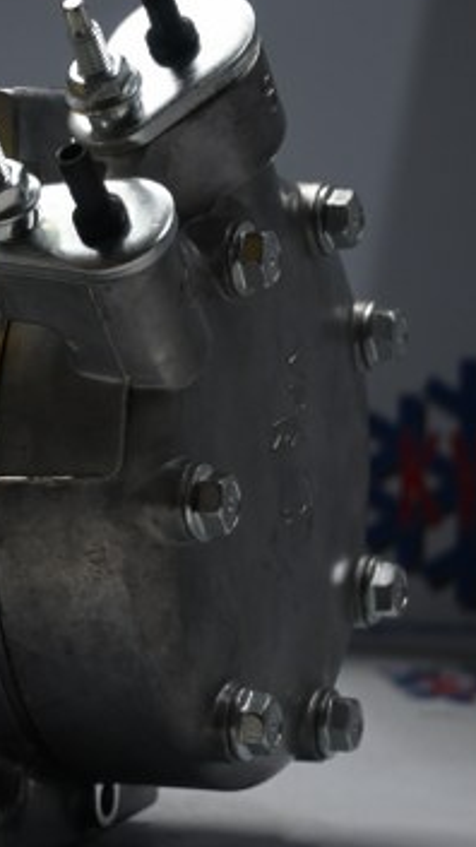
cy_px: 404
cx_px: -156
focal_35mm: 118
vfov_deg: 18.2
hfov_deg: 10.1
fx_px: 2648
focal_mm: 44
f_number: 6
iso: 720
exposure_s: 1/80
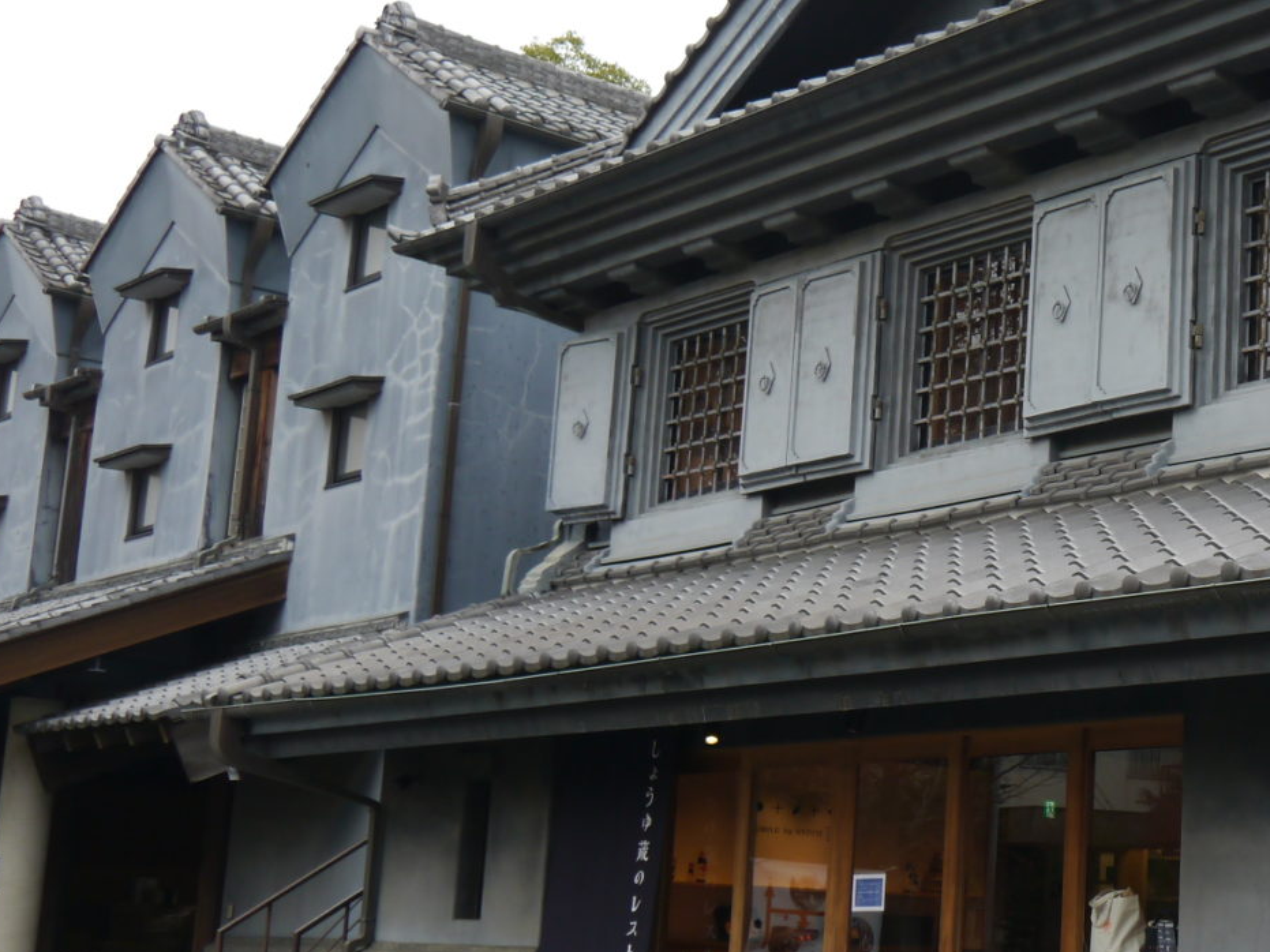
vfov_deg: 22.2
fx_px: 2421
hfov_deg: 27.7
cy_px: 513
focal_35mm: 66
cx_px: 1270
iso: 160
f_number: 4.5
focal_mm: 16
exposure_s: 1/160
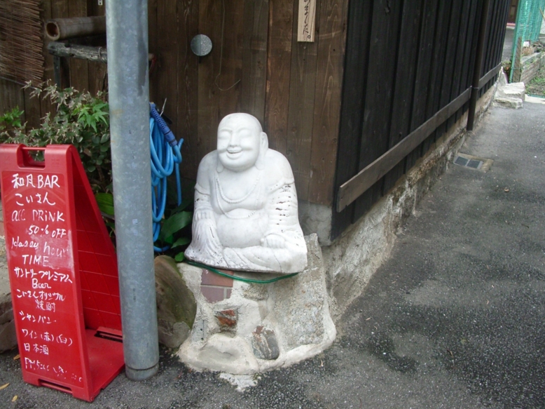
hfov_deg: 51.4
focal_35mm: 36
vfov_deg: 39.6
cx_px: 270
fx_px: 567
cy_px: 202
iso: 200
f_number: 2.6
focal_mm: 5.8
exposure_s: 1/125
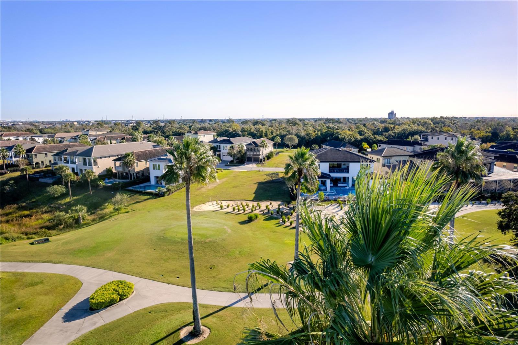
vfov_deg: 57.2
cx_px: 259
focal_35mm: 22
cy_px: 172
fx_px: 316
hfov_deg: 78.6
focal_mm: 8.4
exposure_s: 1/80
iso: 100
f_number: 2.8
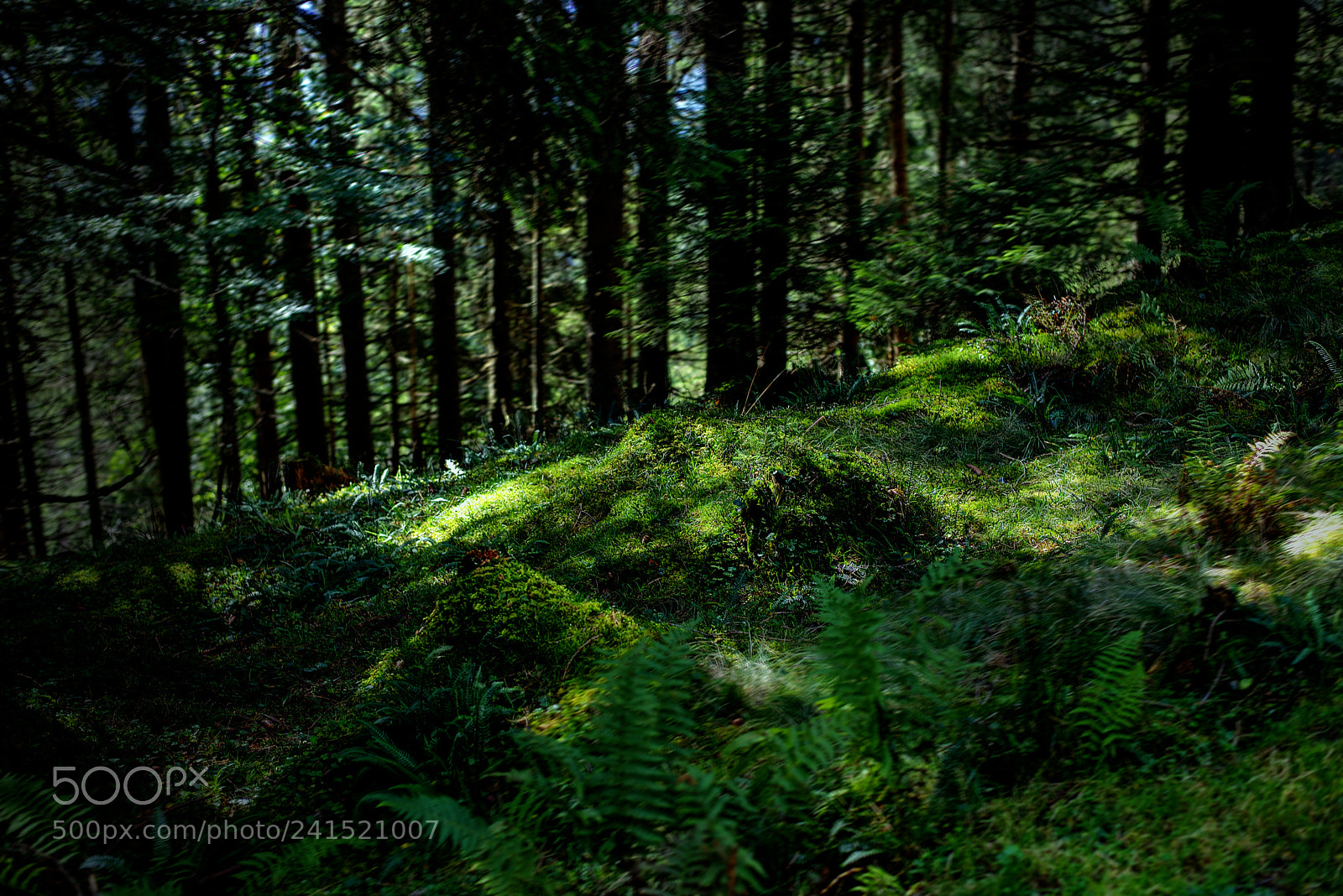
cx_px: 672
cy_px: 448
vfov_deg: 27.0
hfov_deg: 39.6
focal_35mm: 50
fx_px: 1866
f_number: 3.2
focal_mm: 50
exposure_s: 1/50
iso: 100
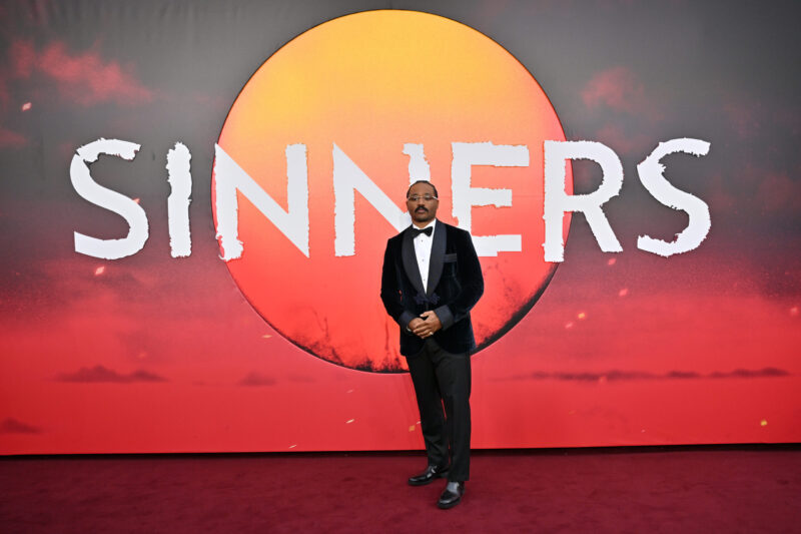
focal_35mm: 30
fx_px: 678
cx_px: 400
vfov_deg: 42.9
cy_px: 267
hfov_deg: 61.1
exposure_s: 1/500
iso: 400
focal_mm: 30.5
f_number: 5.6
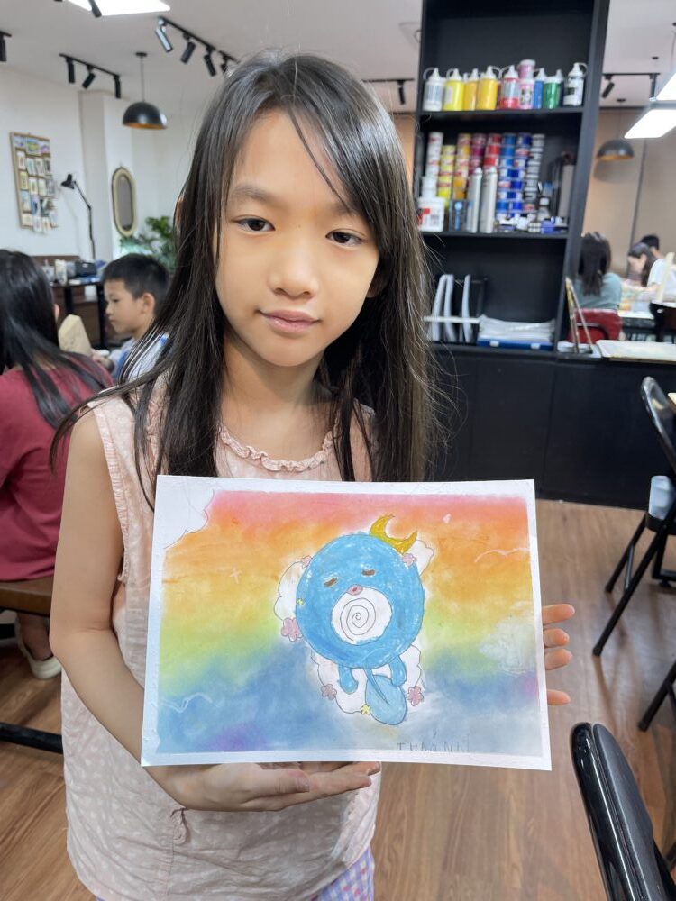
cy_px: 450
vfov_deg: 69.4
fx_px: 651
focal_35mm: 25
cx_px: 338
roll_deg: -1.6
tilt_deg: -16.7
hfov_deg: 54.9
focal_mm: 5.1
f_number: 1.6
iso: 100
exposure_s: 1/121
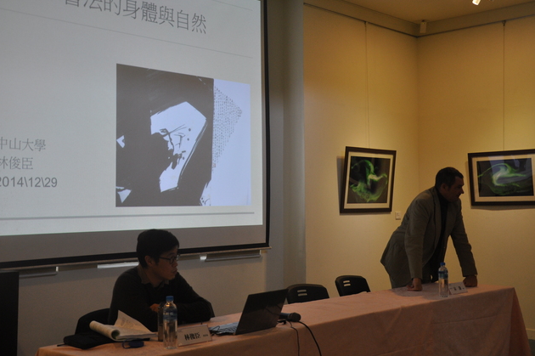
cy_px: 163
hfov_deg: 39.6
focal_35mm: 50
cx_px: 261
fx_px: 742
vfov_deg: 26.9
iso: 640
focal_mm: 30
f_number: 4.2
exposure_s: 1/60
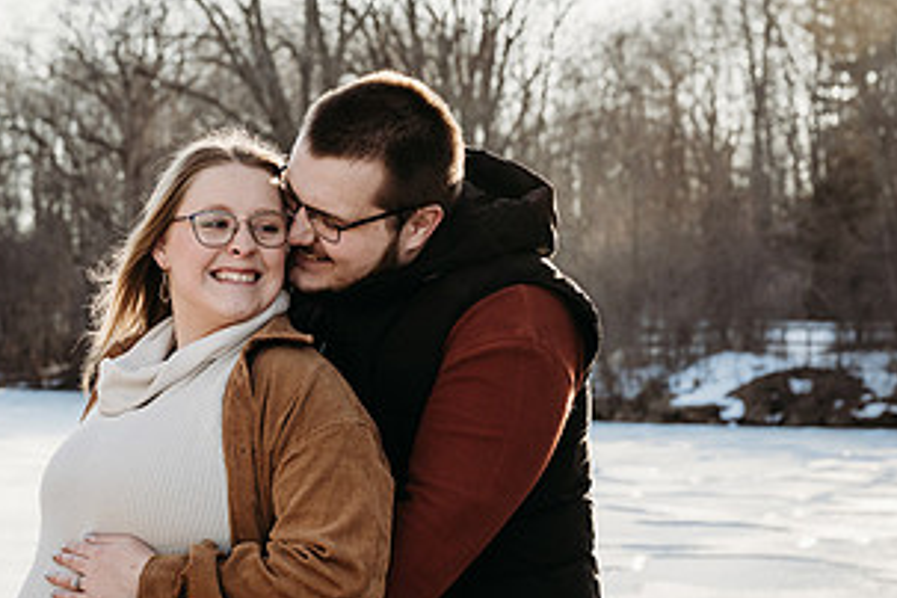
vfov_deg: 12.3
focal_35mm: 111
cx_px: 272
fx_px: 2766
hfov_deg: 18.4
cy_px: 377
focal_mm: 58
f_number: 5.6
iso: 320
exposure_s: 1/500
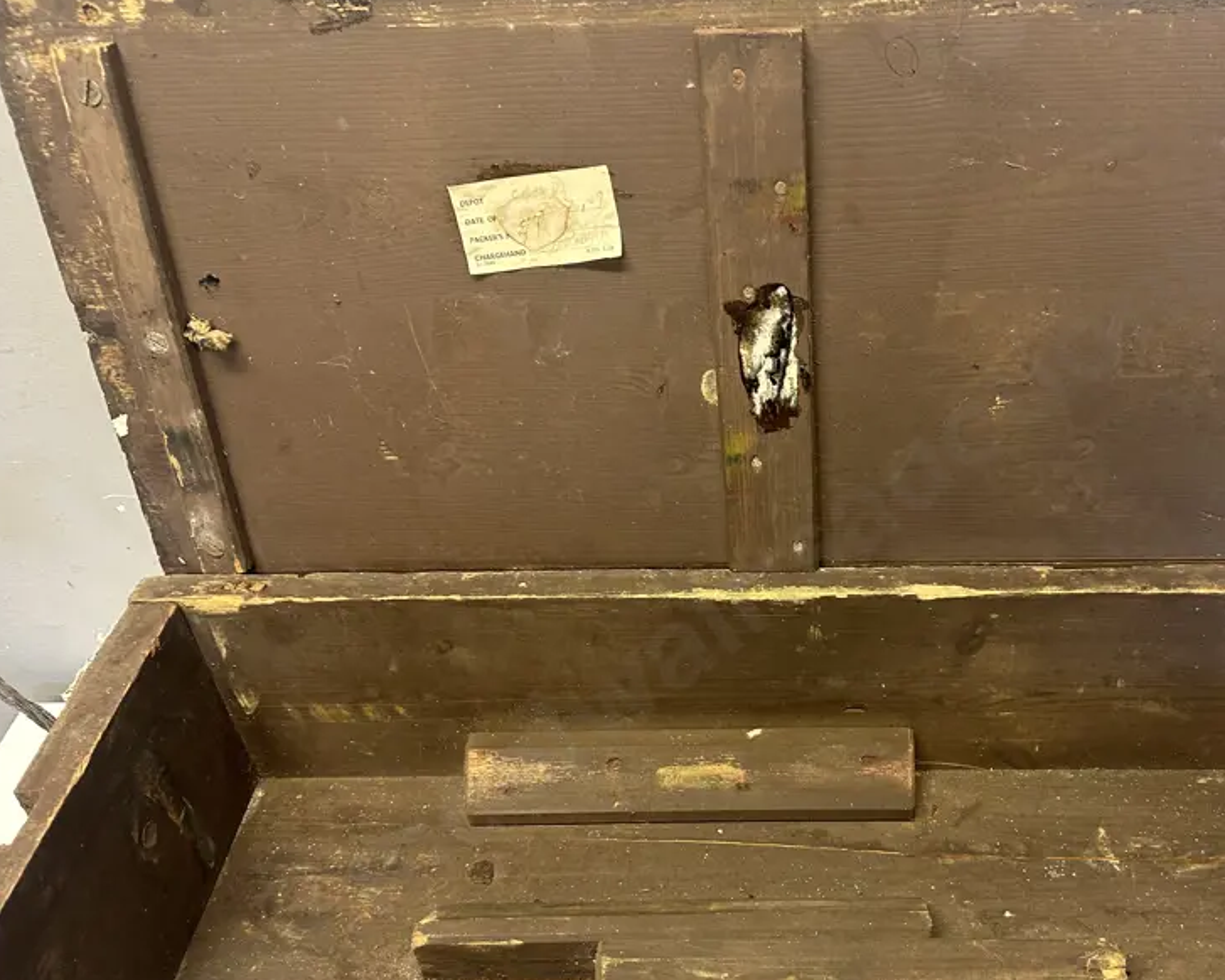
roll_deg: +1.9
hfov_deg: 53.4
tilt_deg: -40.8
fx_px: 1197
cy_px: 567
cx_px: 794
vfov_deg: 44.4
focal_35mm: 33
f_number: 1.78
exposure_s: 1/50
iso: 200
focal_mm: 6.86
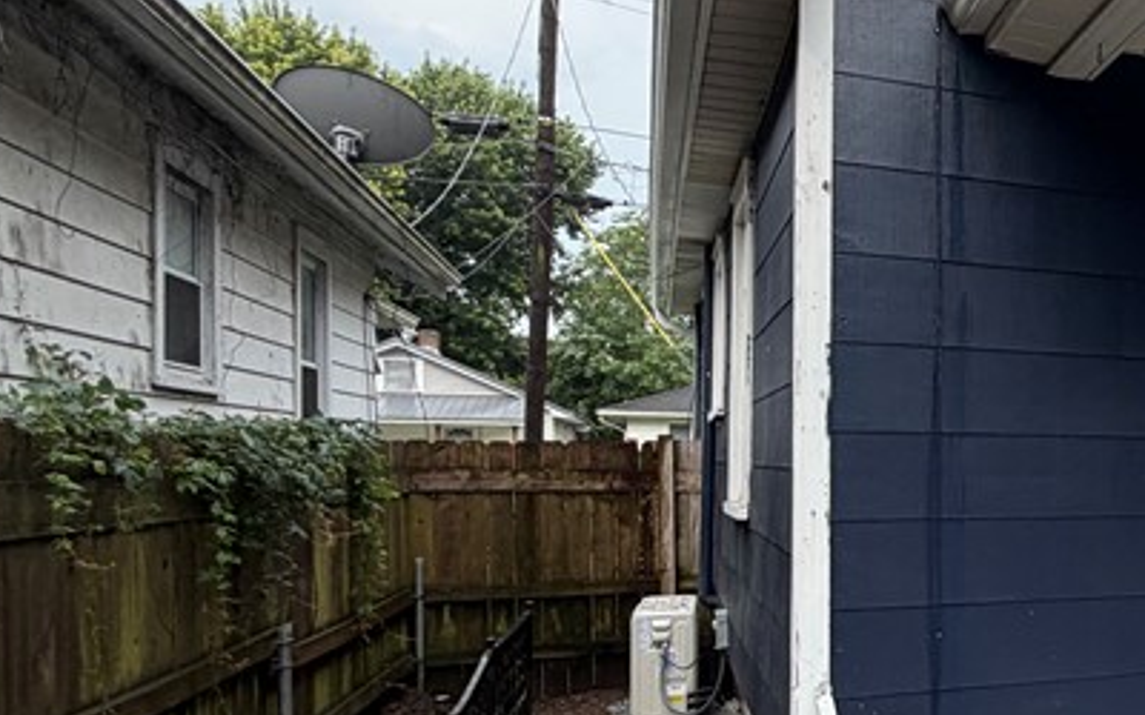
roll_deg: +0.0
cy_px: 475
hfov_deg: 40.6
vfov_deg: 33.3
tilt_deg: -1.2
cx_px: 1285
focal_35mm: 38
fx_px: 1186
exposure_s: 1/121
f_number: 2.2
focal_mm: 2.22
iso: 64
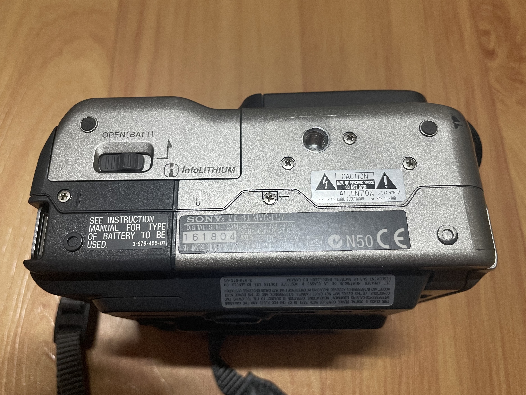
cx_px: 247
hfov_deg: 63.4
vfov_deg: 49.7
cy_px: 183
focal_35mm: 28
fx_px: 425
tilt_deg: -68.9
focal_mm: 4.2
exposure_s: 1/60
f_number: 1.6
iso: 125
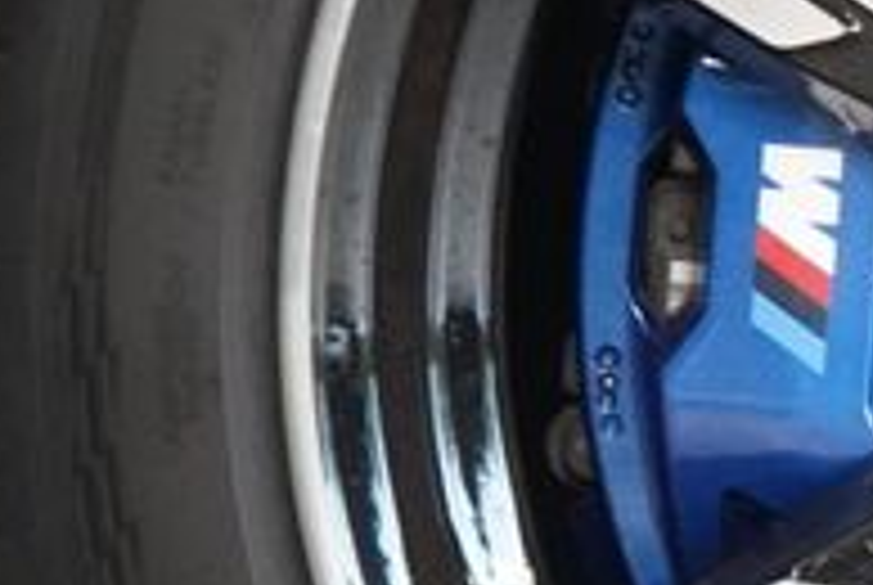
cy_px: 295
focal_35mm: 337
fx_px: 8185
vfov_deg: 4.1
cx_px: 1404
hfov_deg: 6.0
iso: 12800
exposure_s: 1/160
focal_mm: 64
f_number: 5.6
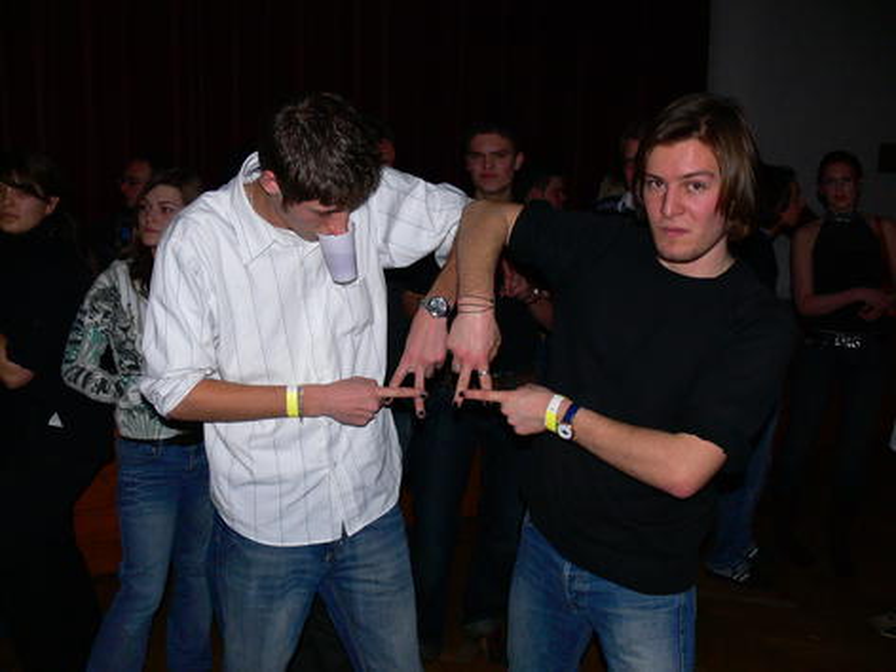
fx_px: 906
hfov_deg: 52.6
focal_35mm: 35
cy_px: 336
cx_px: 448
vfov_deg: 40.7
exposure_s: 1/30
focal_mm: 7.4
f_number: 2.8
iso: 100
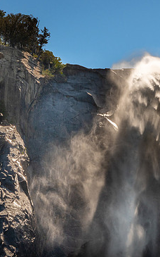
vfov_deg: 9.0
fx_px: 1626
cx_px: 143
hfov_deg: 5.6
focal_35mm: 233
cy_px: 135
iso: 100
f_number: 11
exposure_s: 1/250
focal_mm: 52.82
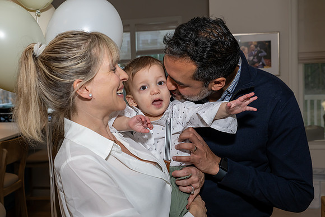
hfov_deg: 44.4
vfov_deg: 30.5
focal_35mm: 44
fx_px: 397
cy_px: 97
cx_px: 136
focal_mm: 36
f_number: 7.1
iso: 640
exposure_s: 1/250
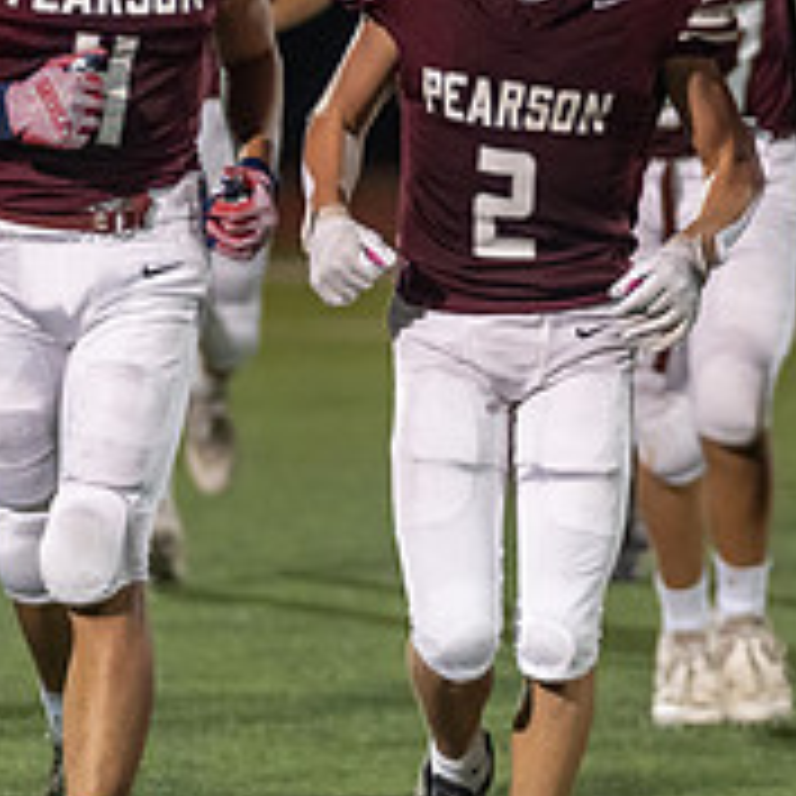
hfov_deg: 4.4
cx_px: 531
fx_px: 10380
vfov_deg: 4.4
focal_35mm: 399
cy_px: 182
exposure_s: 1/1000
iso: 4000
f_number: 2.8
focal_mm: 143
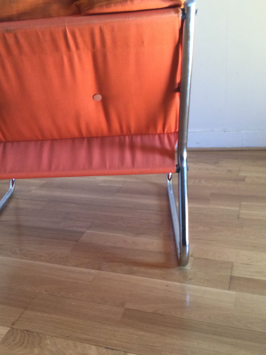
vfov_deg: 44.8
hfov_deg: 34.1
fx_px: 430
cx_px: 92
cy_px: 175
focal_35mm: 42
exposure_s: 1/33
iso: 40
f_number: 2.4
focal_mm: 3.3
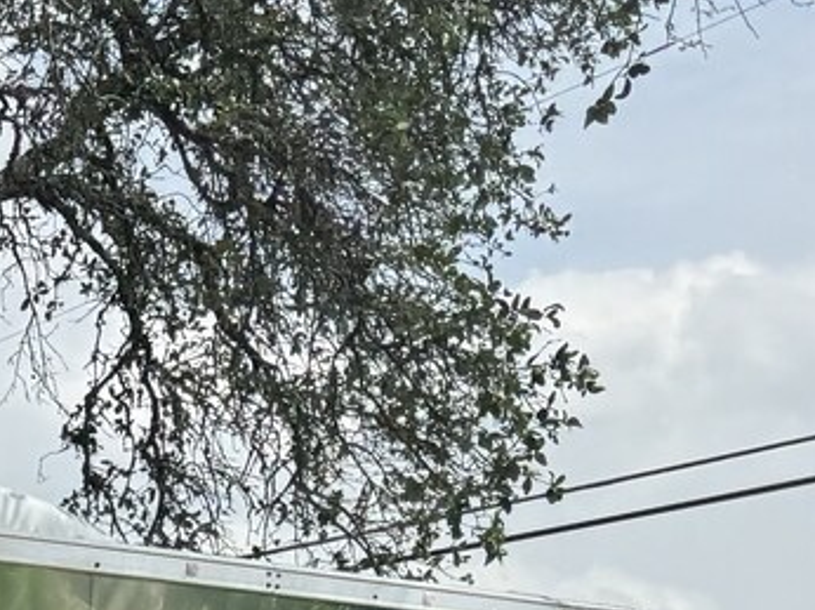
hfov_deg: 14.3
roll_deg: -2.2
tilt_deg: -7.6
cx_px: -565
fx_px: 2941
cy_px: 1491
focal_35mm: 125
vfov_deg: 10.2
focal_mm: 6.76
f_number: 1.78
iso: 80
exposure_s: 1/4950
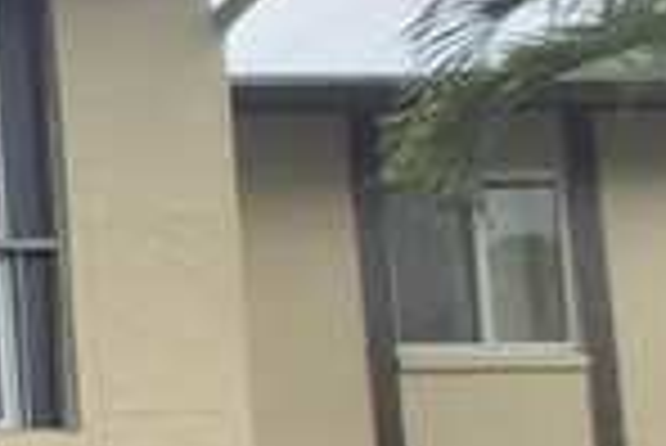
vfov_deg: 17.4
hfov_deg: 14.4
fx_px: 1352
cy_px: 606
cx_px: -1004
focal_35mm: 73
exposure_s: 1/970
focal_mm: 1.74
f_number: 2.2
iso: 40
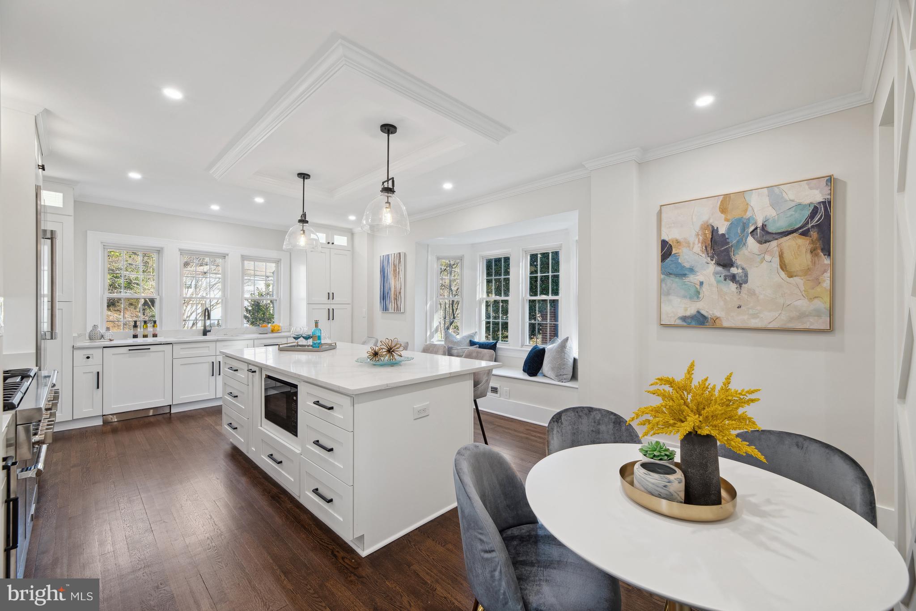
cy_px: 306
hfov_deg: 104.2
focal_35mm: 14
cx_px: 458
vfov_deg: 81.2
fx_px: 356
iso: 200
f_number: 9
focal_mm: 14
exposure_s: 1/13
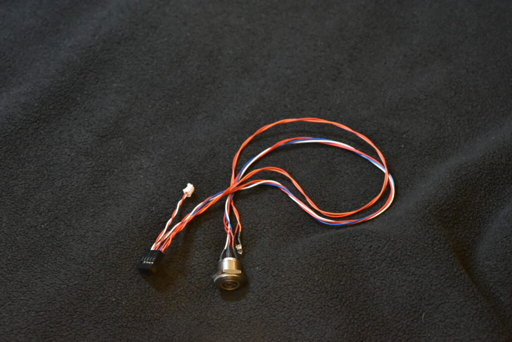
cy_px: 171
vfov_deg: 13.1
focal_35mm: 105
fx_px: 1494
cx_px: 256
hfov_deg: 19.4
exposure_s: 1/125
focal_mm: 105
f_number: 11
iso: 10000
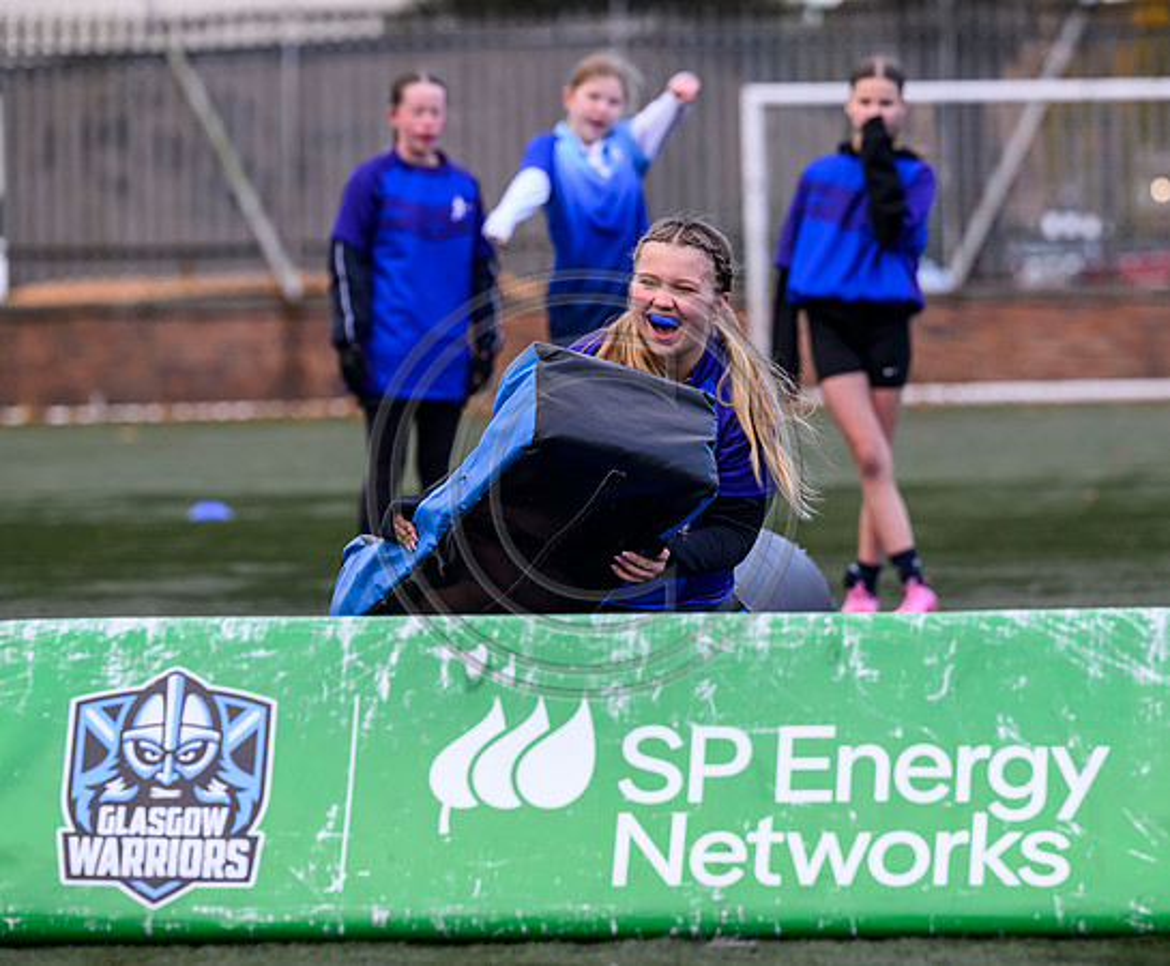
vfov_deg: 7.1
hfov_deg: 8.6
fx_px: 7745
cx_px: 691
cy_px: 509
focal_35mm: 221
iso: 1600
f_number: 4
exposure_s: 1/1600
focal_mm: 175
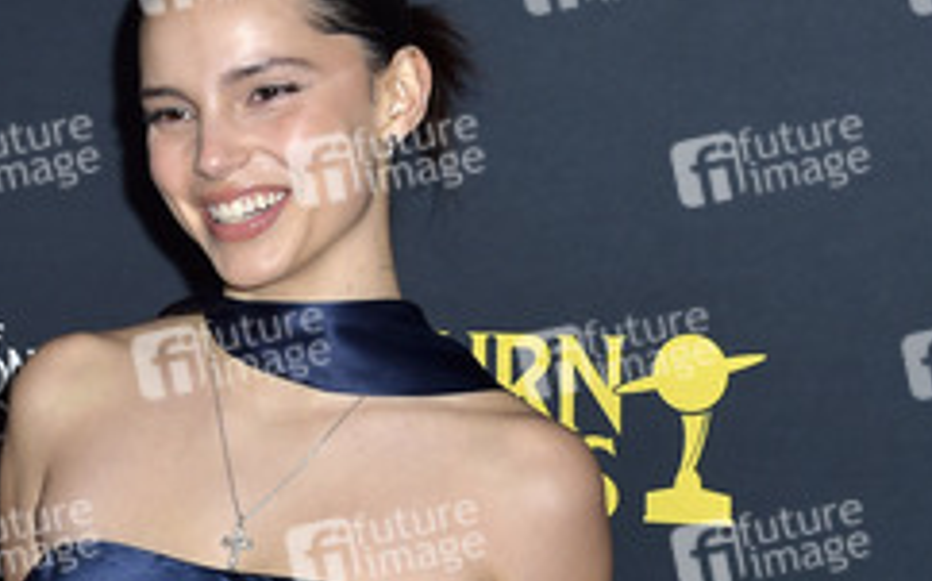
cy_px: 450
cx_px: 281
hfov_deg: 18.9
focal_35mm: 110
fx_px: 2793
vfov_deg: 11.8
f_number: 6.3
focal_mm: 58
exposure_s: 1/250
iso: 250
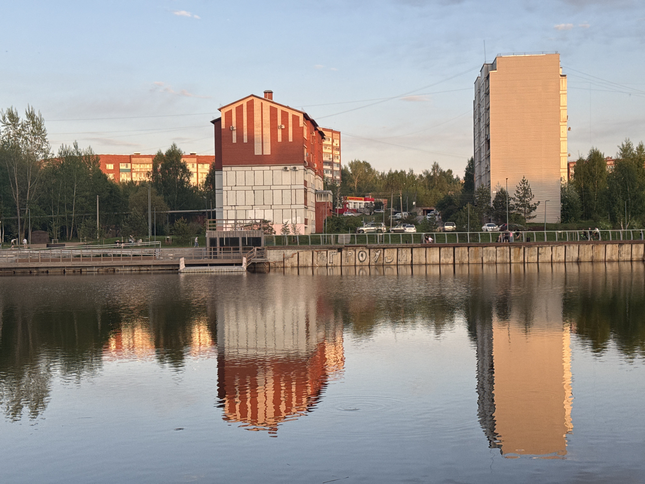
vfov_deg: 30.3
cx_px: 322
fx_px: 894
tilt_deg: +0.2
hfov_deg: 39.7
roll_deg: +1.1
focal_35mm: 48
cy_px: 242
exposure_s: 1/726
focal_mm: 6.76
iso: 64
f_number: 1.78
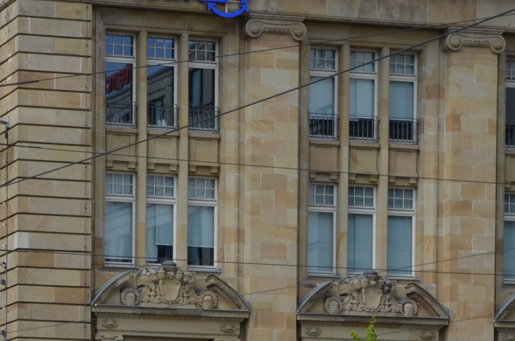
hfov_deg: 10.0
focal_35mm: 206
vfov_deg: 6.5
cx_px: 99
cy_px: 576
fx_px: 2941
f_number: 8
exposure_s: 1/250
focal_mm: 40
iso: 100
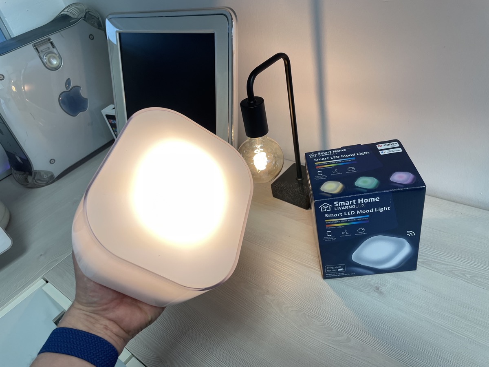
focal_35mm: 26
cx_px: 244
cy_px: 184
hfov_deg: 67.3
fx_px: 367
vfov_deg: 53.1
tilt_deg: -35.8
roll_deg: +15.4
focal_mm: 4.2
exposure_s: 1/119
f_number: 1.6
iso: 100
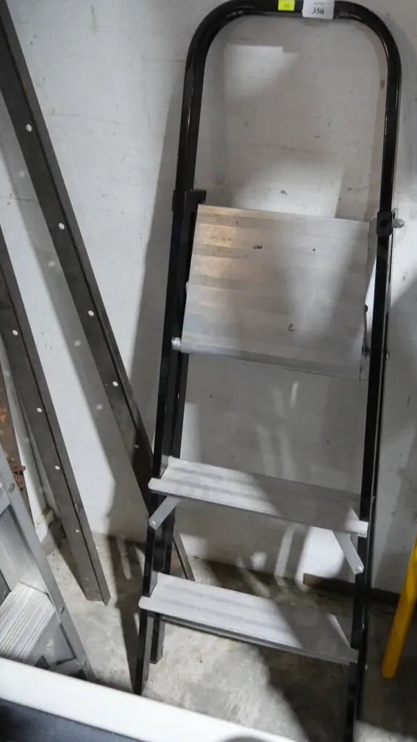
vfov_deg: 62.6
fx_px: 609
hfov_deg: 37.4
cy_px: 375
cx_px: 279
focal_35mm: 31
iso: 1250
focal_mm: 14
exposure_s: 1/60
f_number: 3.5
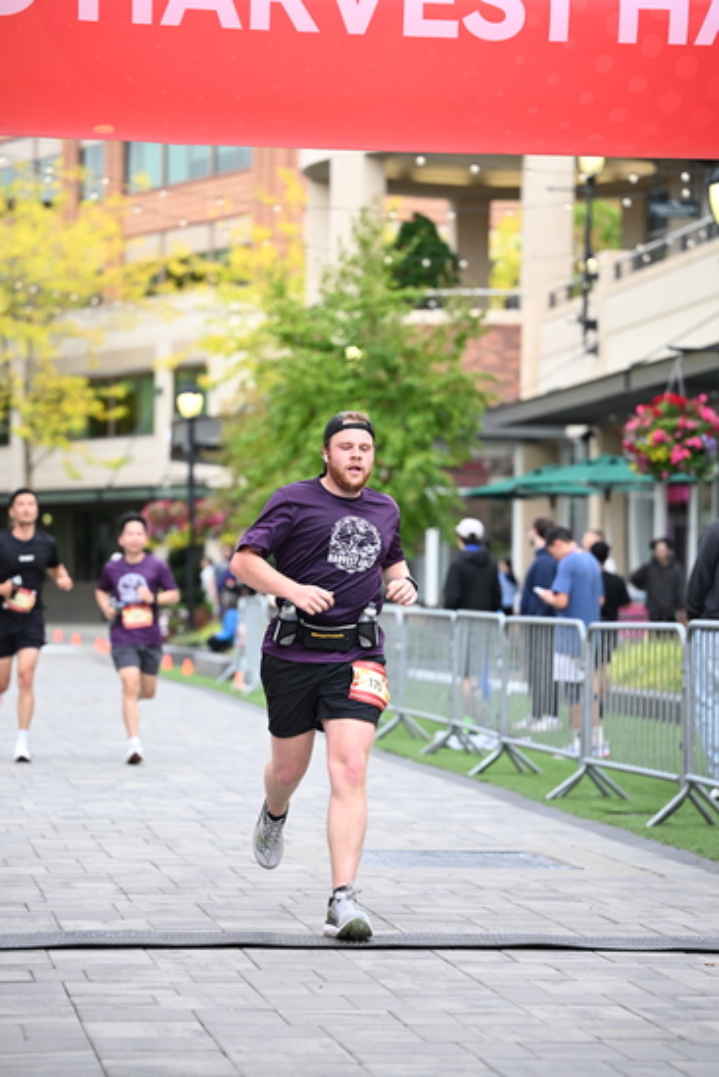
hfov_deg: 13.3
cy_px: 538
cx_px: 360
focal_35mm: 103
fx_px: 3084
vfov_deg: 19.8
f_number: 2.8
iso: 640
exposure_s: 1/1250
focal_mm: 103
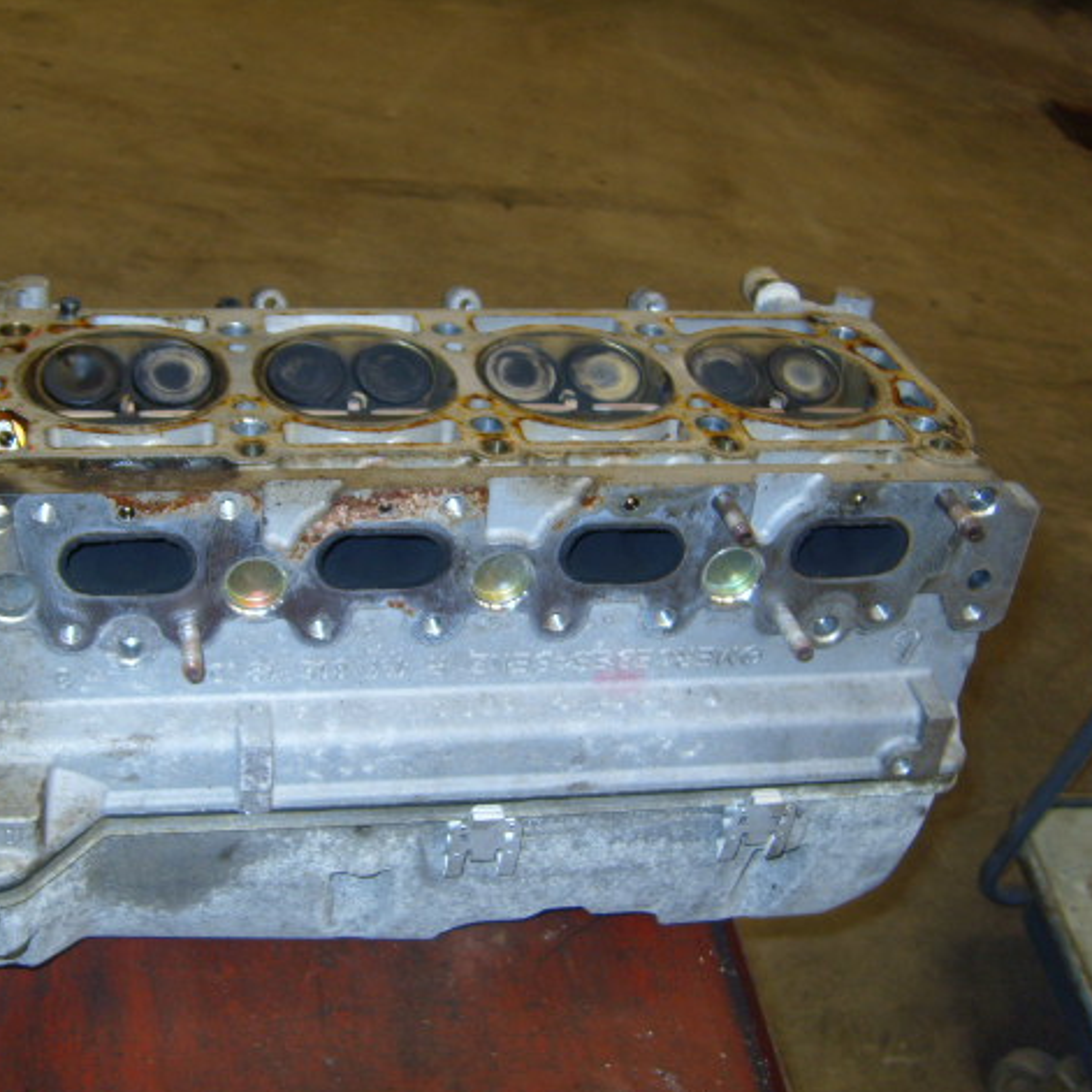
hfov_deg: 39.6
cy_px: 552
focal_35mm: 42
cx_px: 378
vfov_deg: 40.0
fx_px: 1499
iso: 100
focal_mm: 7.4
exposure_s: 1/30
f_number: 2.8
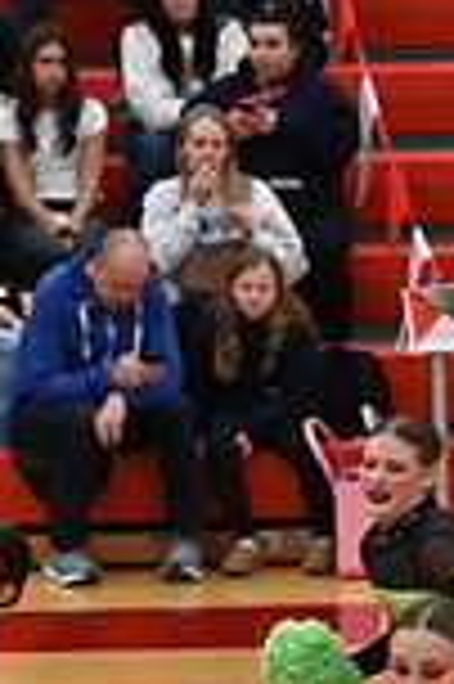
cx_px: 1196
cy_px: 790
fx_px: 7602
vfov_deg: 5.1
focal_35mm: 401
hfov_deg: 3.4
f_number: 4
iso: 6400
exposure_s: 1/400
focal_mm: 70
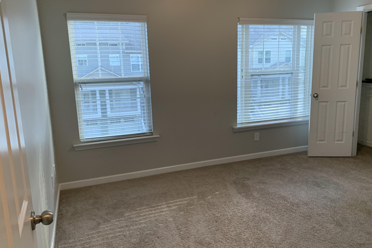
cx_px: 190
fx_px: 289
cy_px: 121
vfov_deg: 46.4
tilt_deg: -9.4
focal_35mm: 28
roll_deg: +0.5
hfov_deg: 65.5
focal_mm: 4.25
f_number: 1.8
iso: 64
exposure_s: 1/60
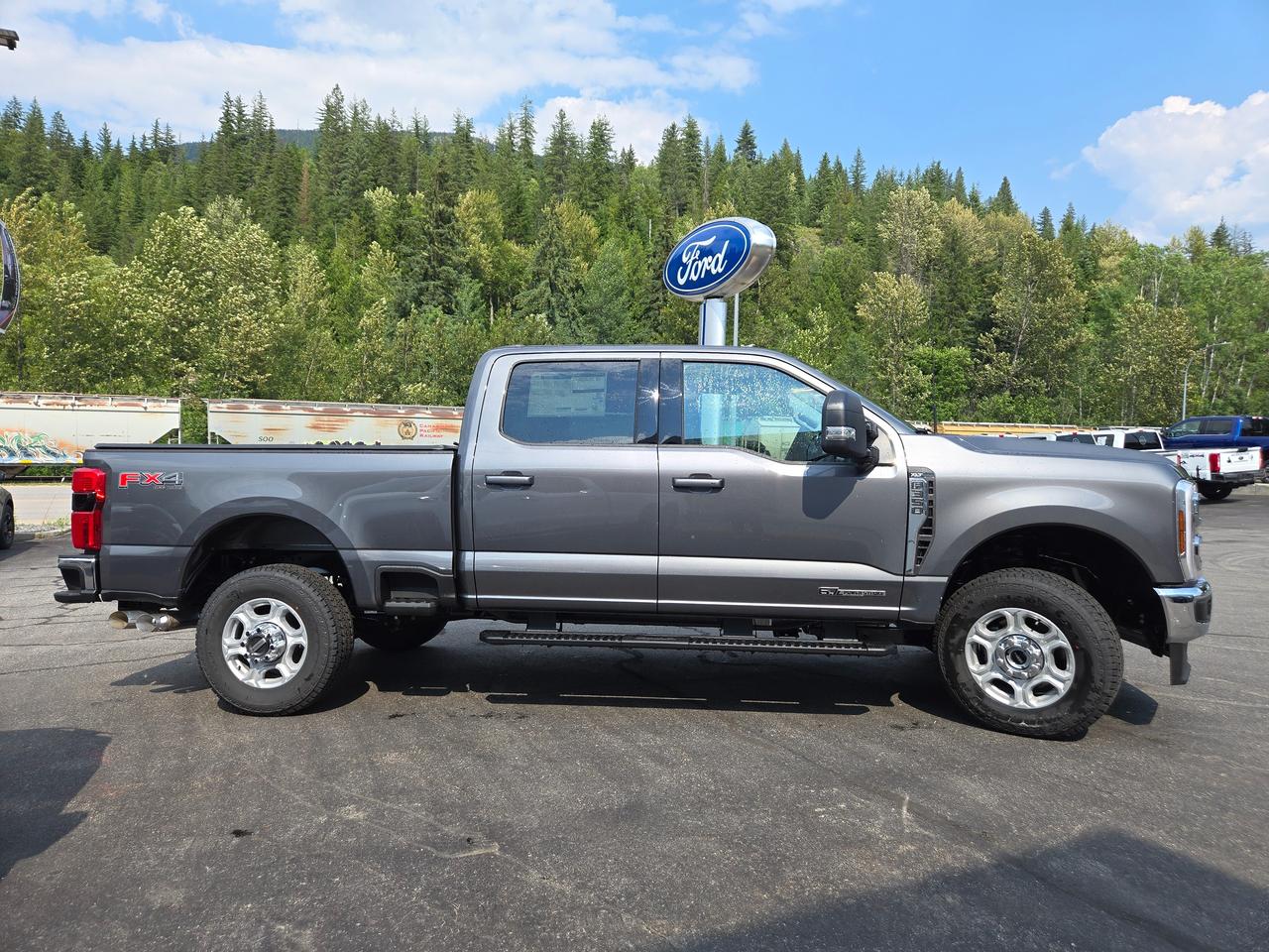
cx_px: 634
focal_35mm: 23
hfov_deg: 73.9
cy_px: 476
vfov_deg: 58.9
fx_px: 843
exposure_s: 1/1232
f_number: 1.8
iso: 25
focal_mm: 5.4
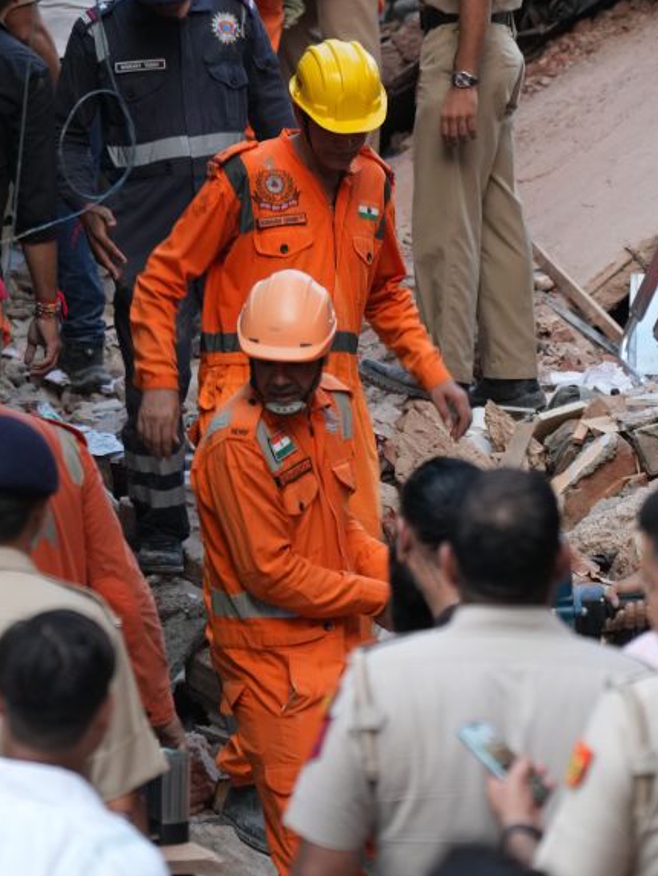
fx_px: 7221
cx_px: 430
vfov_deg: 6.9
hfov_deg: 5.2
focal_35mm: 285
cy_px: 86
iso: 1000
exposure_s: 1/80
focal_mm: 137
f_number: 3.5
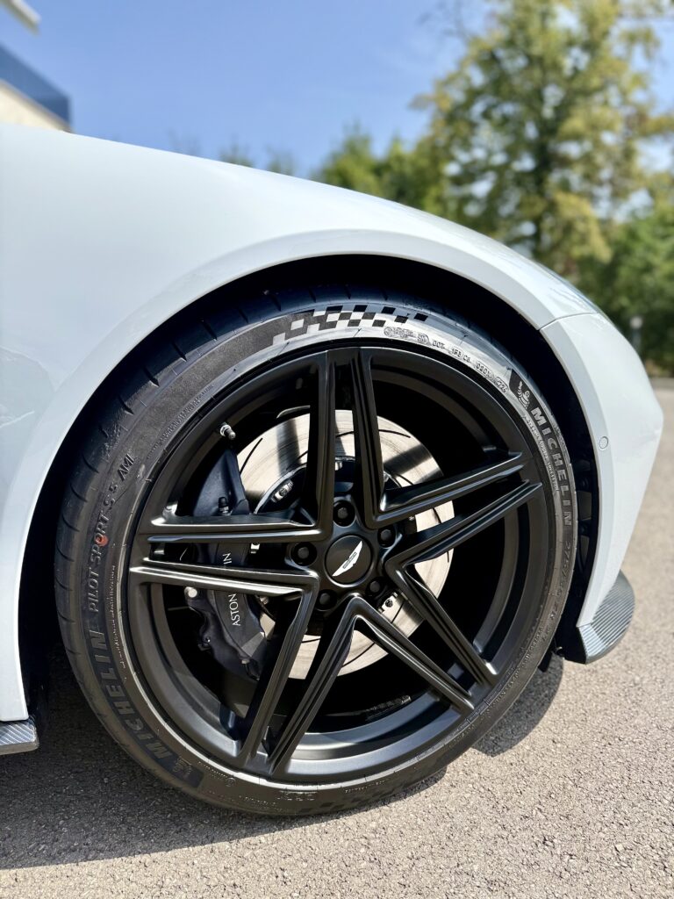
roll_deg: -0.5
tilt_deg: -9.4
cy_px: 450
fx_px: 623
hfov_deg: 56.8
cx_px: 337
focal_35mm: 24
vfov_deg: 71.6
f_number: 1.78
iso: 80
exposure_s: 1/2703
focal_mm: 6.76
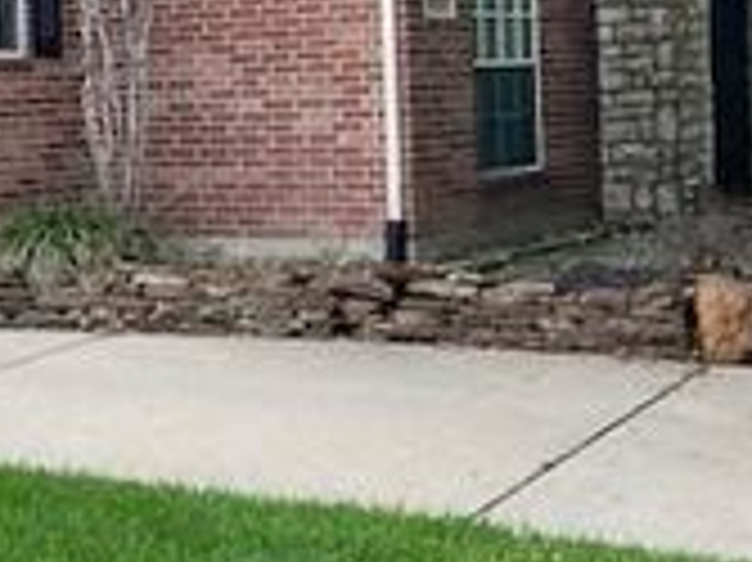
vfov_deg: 16.7
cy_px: 25
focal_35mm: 87
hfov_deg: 22.3
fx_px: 1889
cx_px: 162
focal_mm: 3
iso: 16
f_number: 1.8
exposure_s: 1/120
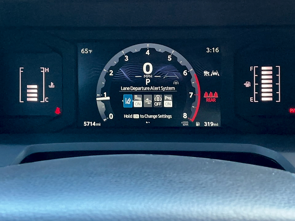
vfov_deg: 33.6
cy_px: 110
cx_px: 148
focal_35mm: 43
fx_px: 366
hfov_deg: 43.9
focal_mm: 3
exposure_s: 1/60
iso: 200
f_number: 1.8
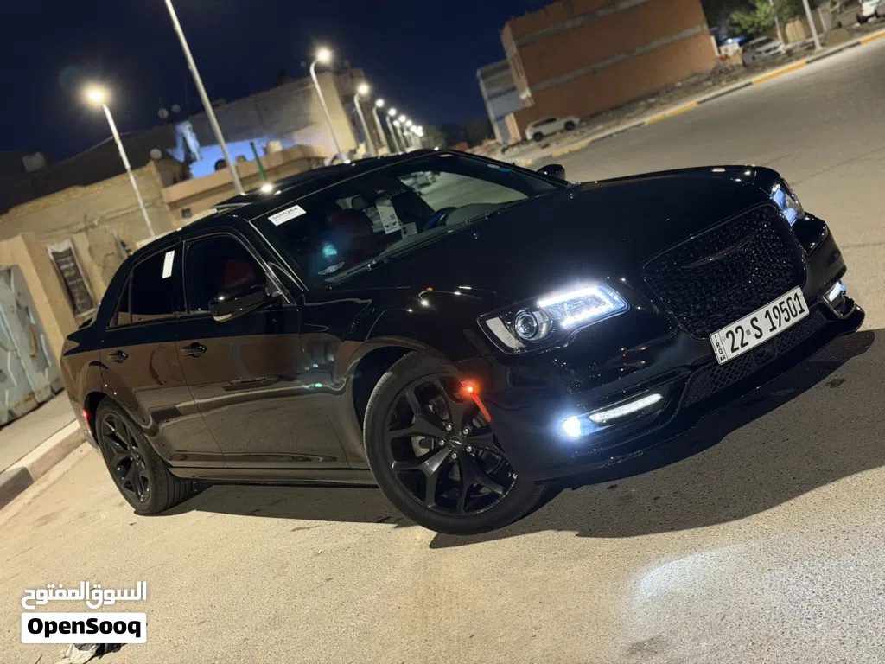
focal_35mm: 48
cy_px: 332
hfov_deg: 39.7
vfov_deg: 30.3
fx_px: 1227
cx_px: 442
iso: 800
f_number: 1.78
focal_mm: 6.76
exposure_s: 1/25
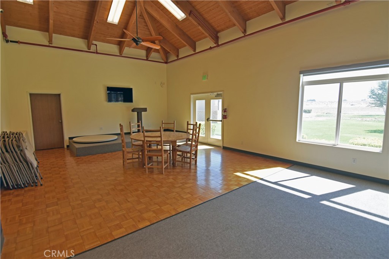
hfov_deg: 95.0
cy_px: 130
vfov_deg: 72.1
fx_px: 178
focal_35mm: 16
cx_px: 194
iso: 640
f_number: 4
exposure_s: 1/320
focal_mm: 11
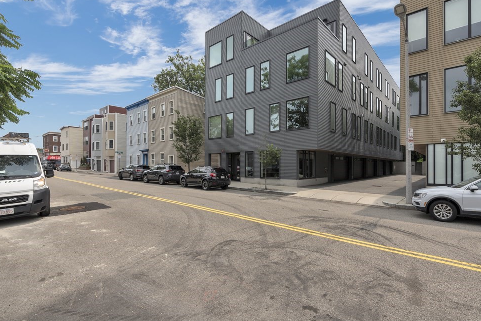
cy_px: 157
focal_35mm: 17
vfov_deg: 70.5
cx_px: 252
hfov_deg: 93.2
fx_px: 227
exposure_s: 1/160
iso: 320
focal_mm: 16
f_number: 11
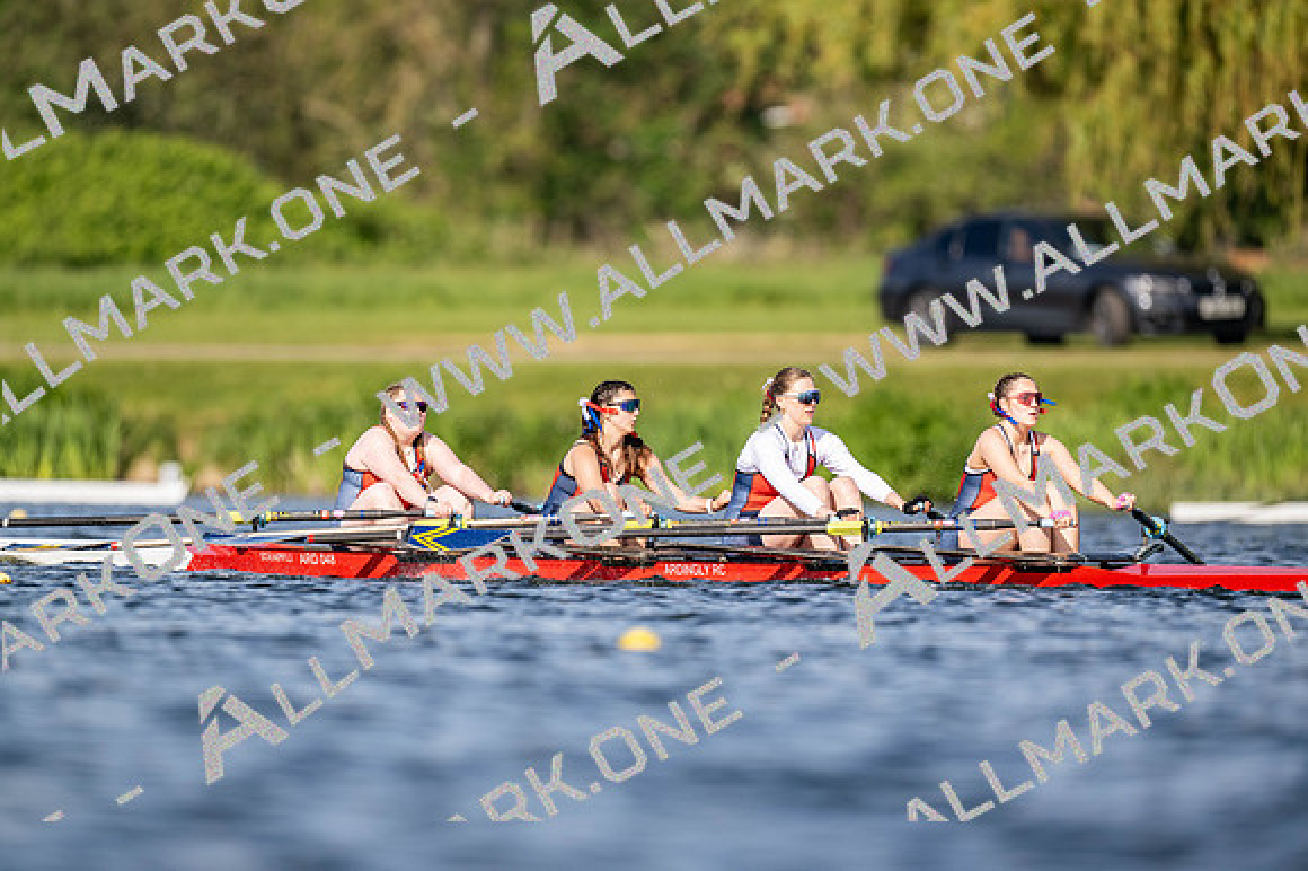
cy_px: 436
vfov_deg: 2.3
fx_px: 21792
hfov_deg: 3.4
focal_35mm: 600
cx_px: 654
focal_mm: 600
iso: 250
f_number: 4
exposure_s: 1/2500
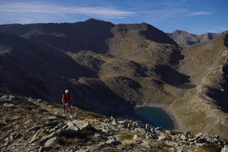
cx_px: 114
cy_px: 76
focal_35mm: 34
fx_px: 219
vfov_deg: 38.4
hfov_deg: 55.1
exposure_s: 1/4000
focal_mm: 23
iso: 100
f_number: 2.8
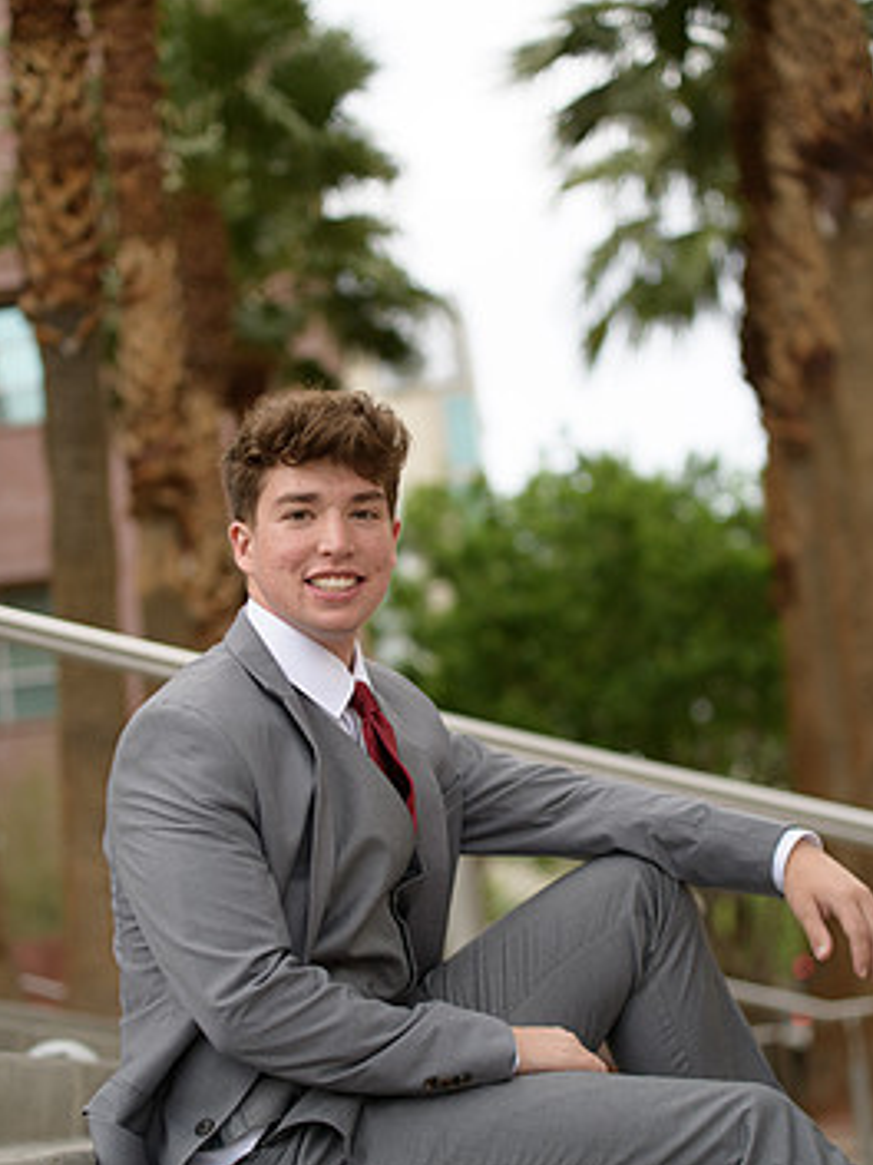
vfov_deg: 22.7
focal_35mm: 86
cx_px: 427
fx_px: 2892
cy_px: 659
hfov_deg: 17.2
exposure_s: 1/320
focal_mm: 70
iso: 250
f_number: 2.8
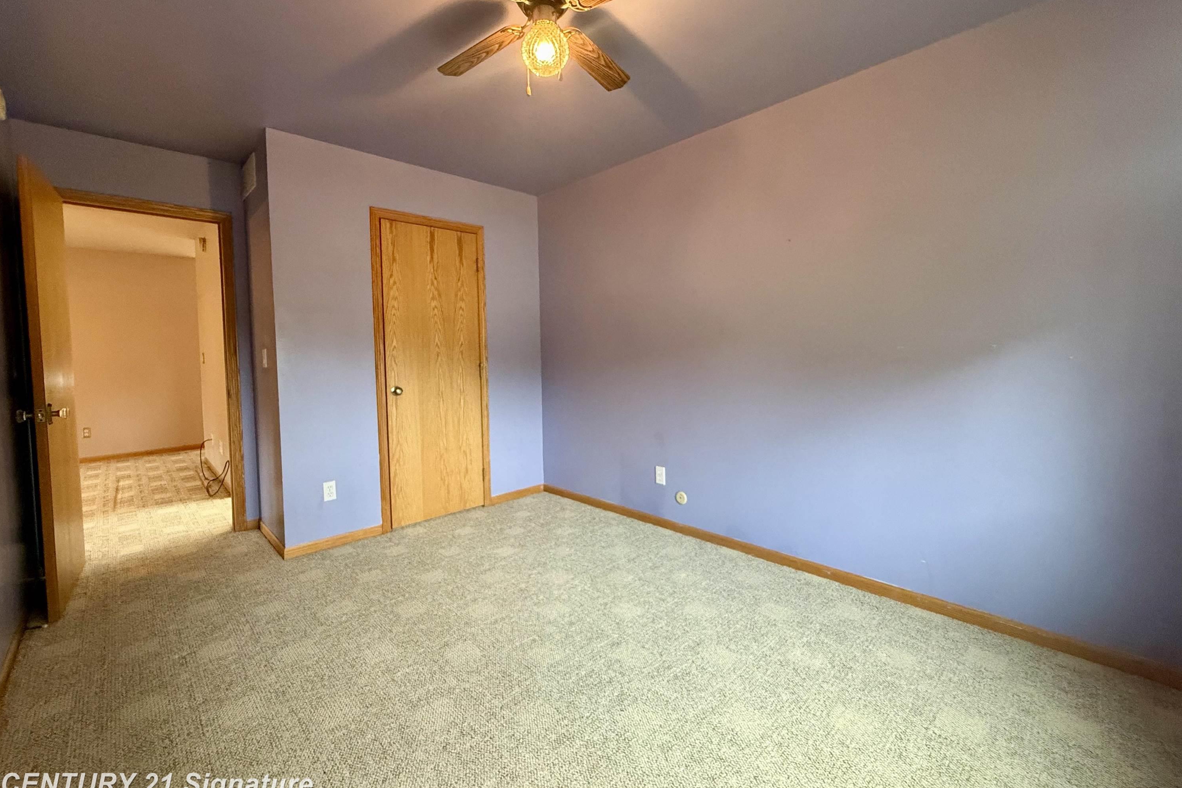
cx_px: 574
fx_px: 492
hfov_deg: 100.4
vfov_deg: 77.3
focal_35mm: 15
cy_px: 373
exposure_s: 1/60
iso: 400
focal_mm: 2.22
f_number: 2.2
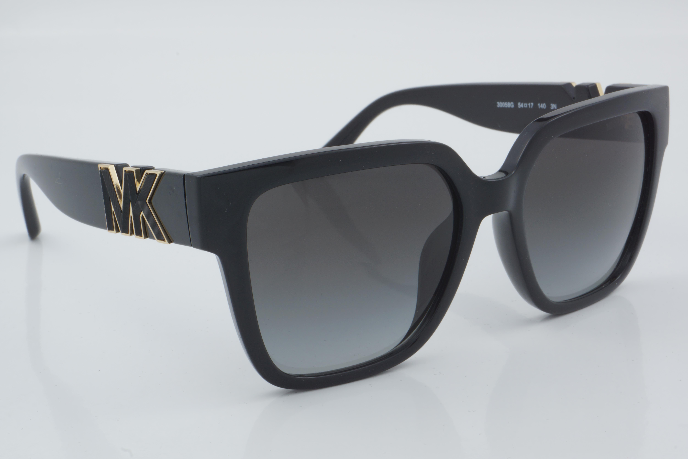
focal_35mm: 75
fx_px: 1433
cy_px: 230
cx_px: 344
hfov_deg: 27.0
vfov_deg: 18.2
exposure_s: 1/4
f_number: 32
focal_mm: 50
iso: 100
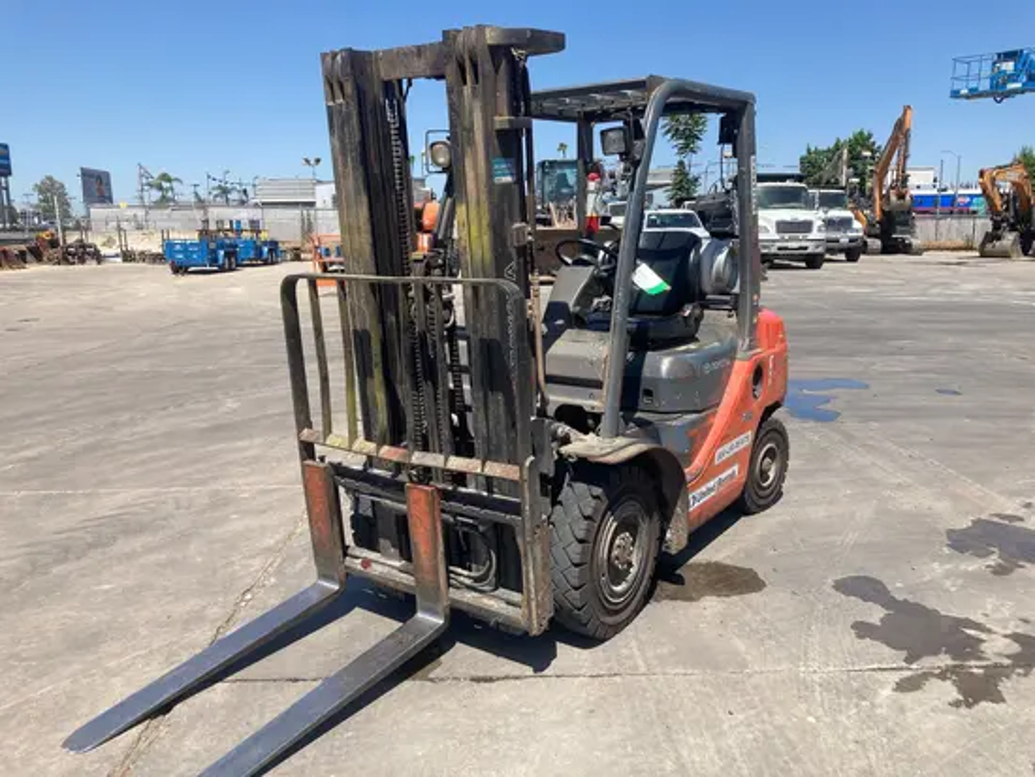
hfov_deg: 63.4
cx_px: 518
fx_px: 838
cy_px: 388
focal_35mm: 28
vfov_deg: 49.8
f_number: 1.8
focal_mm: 3.99
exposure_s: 1/1621
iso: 20
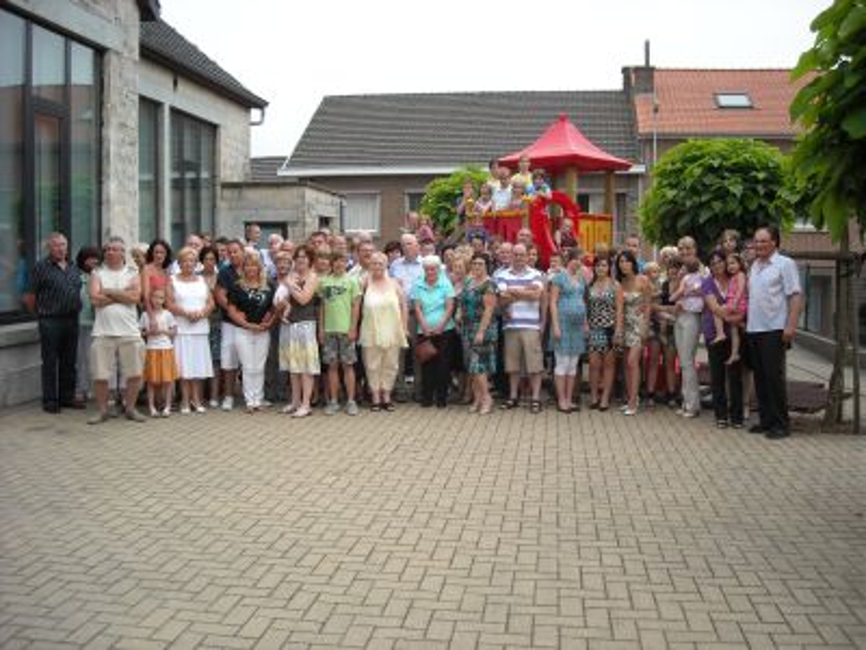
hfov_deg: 52.6
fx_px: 876
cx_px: 433
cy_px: 325
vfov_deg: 40.7
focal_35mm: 35
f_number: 2.8
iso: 64
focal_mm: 5.7
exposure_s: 1/141
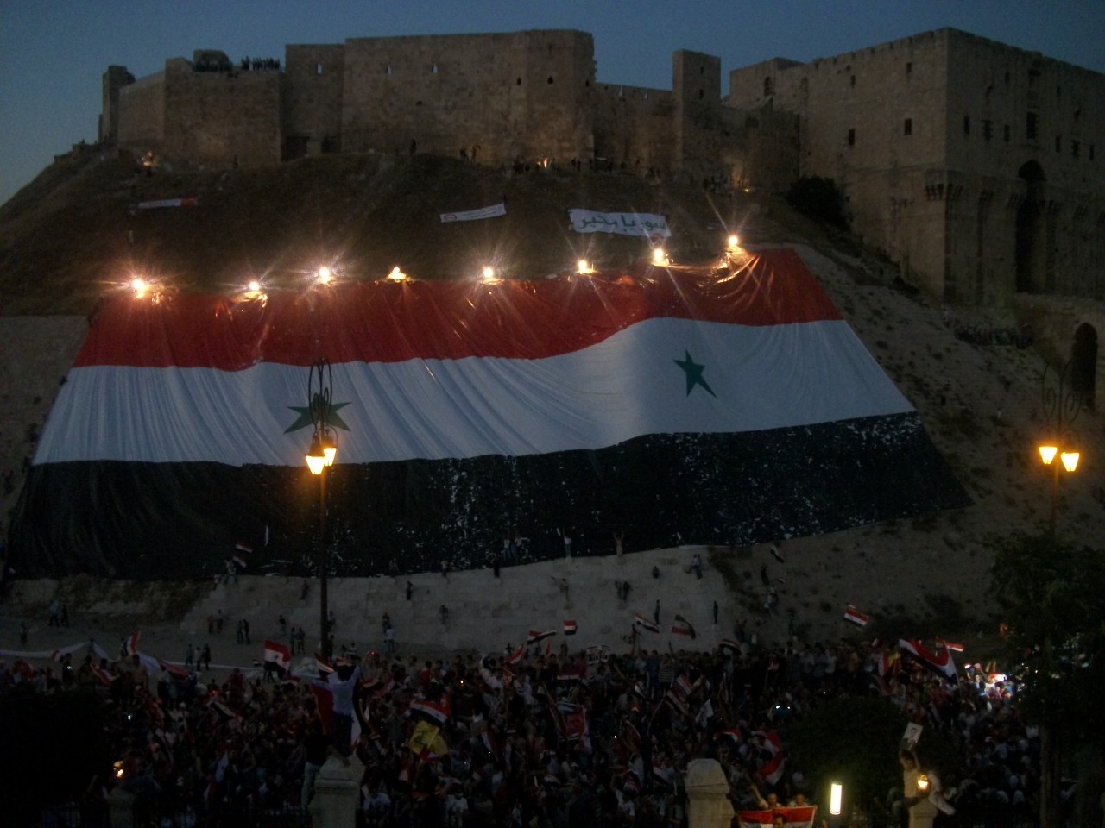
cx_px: 552
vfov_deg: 44.2
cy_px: 414
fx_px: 1021
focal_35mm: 32
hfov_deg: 56.8
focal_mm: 5.7
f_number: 2.9
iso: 250
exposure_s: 1/60
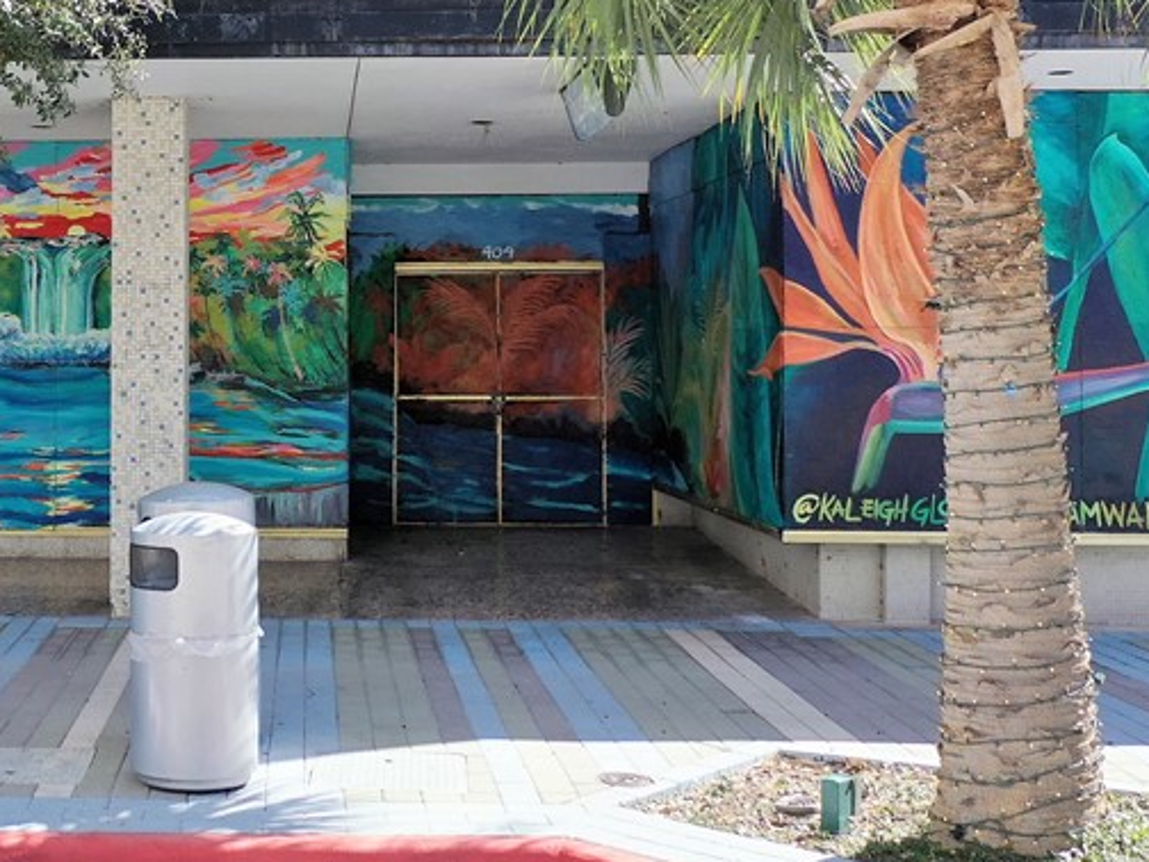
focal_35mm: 58
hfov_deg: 32.0
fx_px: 1925
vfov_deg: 25.1
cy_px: 301
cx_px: 173
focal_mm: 10.26
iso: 100
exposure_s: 1/30
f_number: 2.8
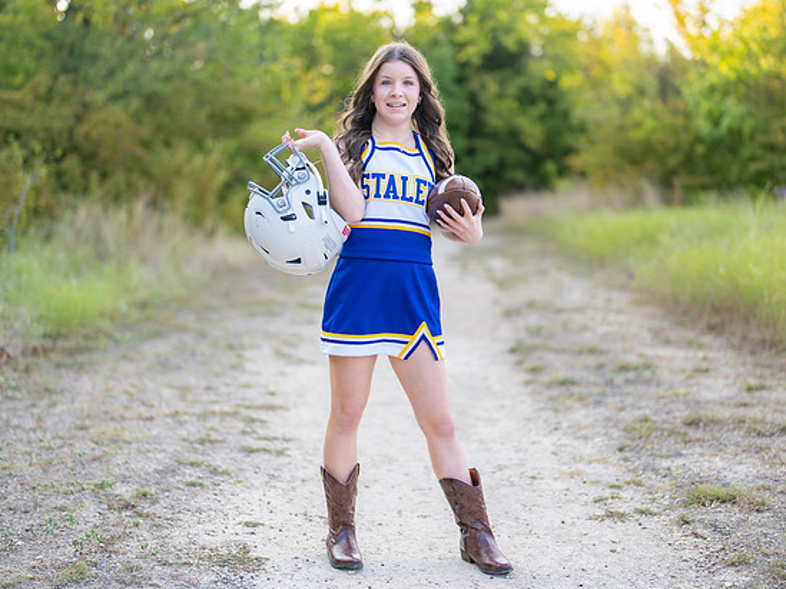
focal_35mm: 60
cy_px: 278
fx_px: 1361
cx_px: 414
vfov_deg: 24.4
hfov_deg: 32.2
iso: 100
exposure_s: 1/800
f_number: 1.2
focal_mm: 50
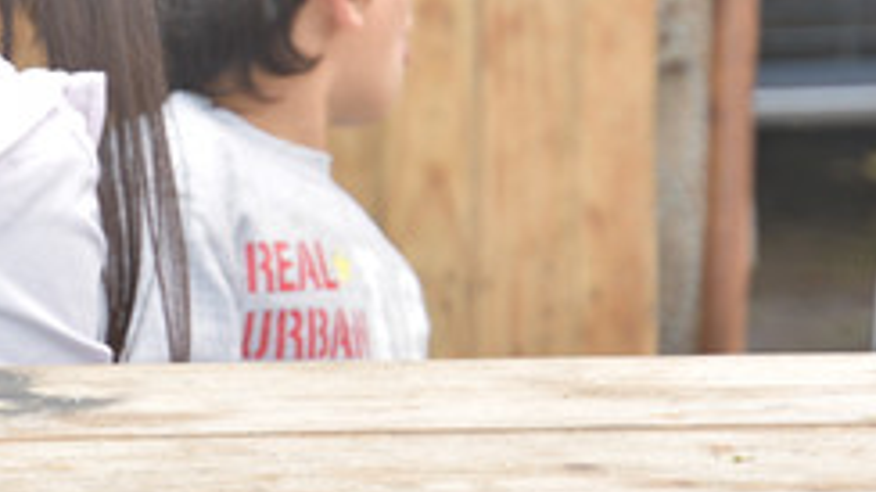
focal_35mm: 350
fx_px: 8135
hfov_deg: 6.2
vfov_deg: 3.5
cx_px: 104
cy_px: -13
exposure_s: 1/200
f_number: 5.6
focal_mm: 85
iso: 250
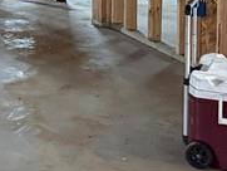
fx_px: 892
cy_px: -107
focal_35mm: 136
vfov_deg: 10.4
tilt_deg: -2.0
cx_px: -262
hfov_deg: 12.4
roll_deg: +0.2
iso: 1000
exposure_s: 1/38
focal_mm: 6.76
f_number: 1.78
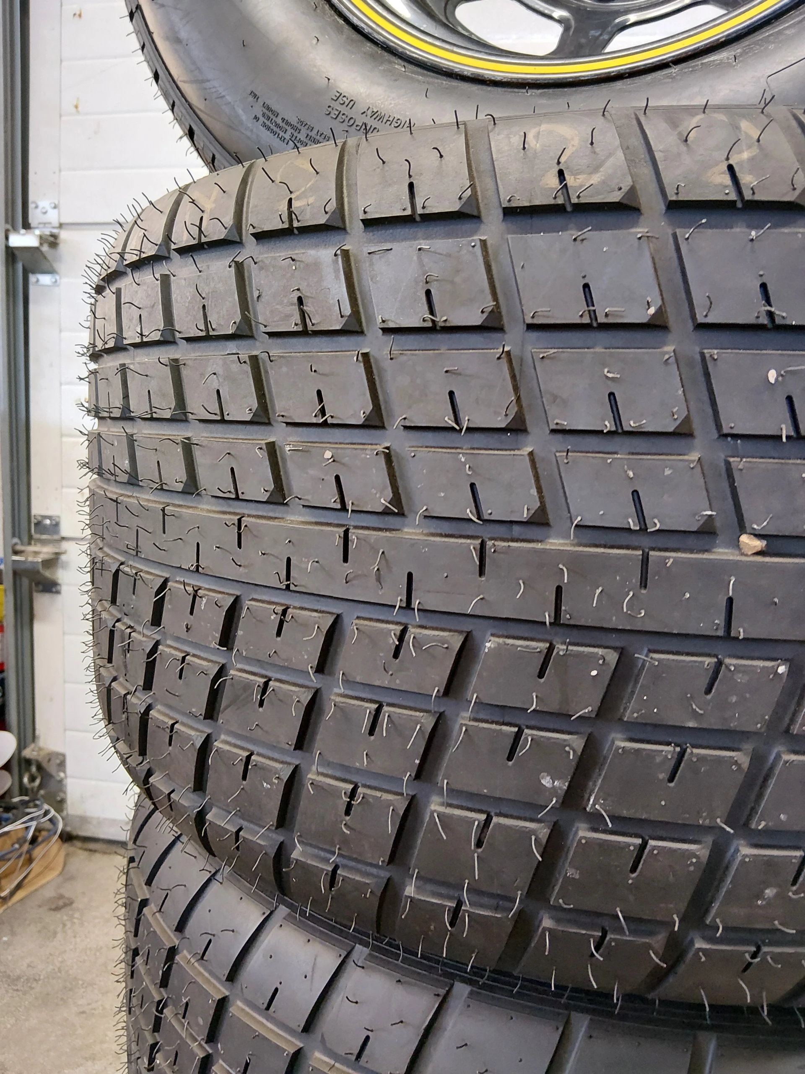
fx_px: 806
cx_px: 402
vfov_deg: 67.3
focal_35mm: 26
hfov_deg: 53.1
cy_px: 537
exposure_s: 1/33.3
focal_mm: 3.86
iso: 400
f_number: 1.8
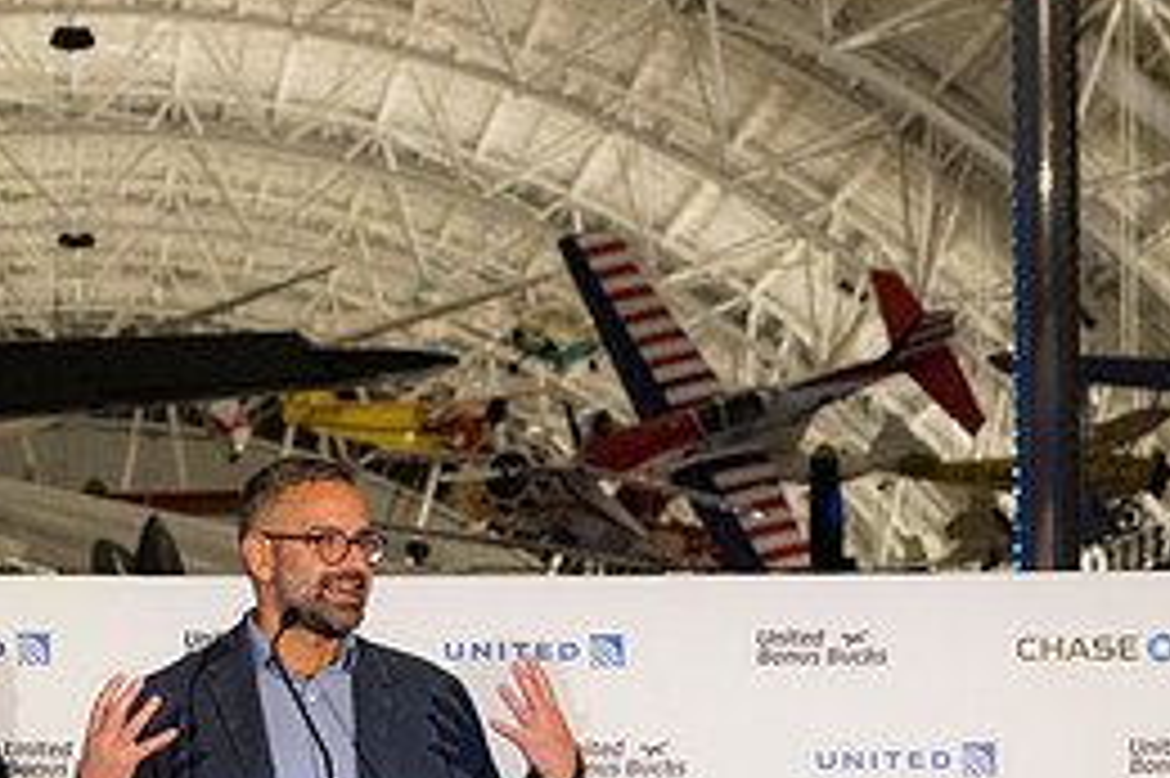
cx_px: 148
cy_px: 836
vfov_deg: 10.1
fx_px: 4352
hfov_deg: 15.2
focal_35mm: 134
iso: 1400
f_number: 2.8
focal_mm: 40
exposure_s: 1/200
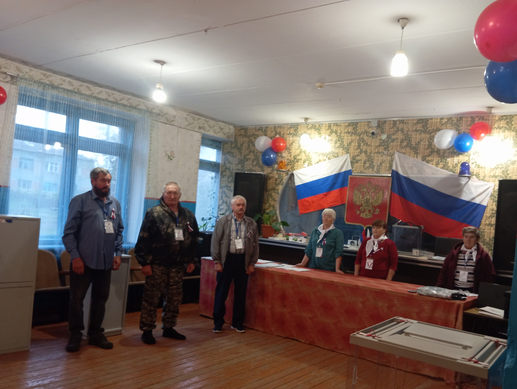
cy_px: 222
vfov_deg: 44.1
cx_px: 283
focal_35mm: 32
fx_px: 479
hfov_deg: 56.7
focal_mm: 4.22
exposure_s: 1/20
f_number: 1.8
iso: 774
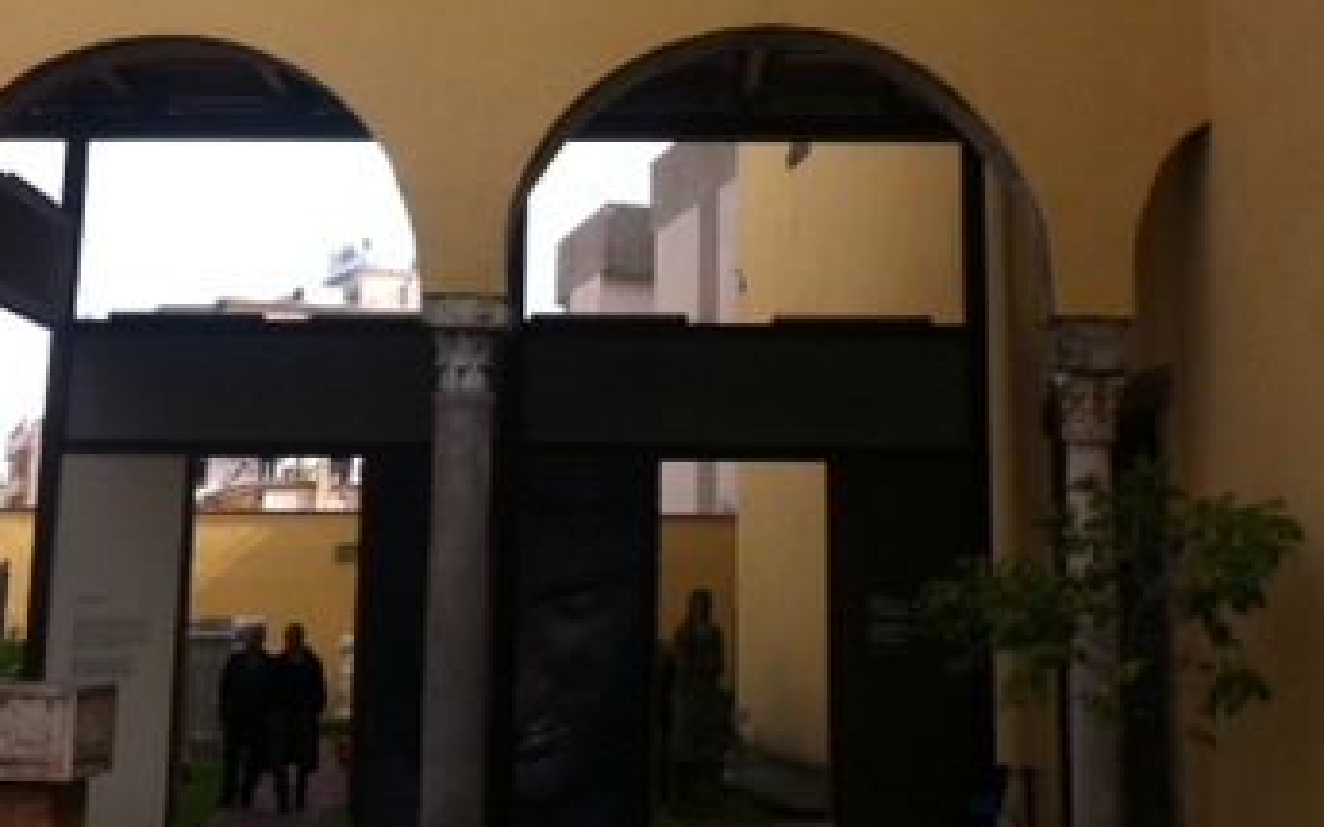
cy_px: 81
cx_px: 600
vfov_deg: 18.6
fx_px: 2490
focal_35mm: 69
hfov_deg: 29.8
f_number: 2.8
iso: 80
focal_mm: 3.85
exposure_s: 1/548
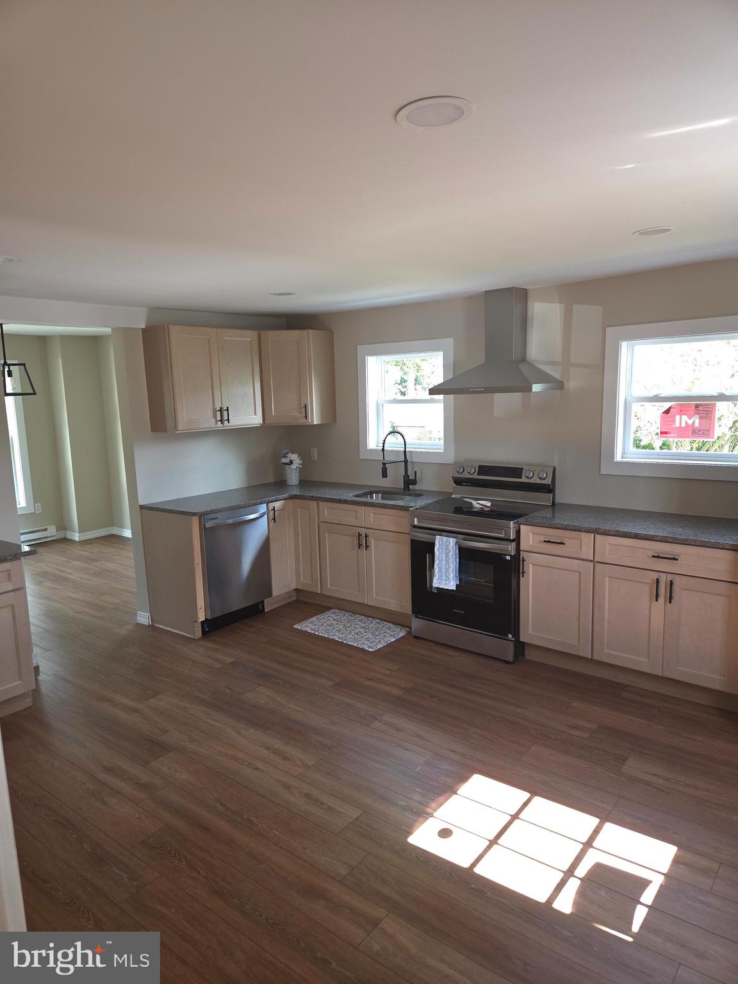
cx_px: 369
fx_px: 654
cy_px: 492
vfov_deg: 73.9
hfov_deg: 58.9
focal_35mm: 23
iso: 80
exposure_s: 1/60
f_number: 1.8
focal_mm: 5.4
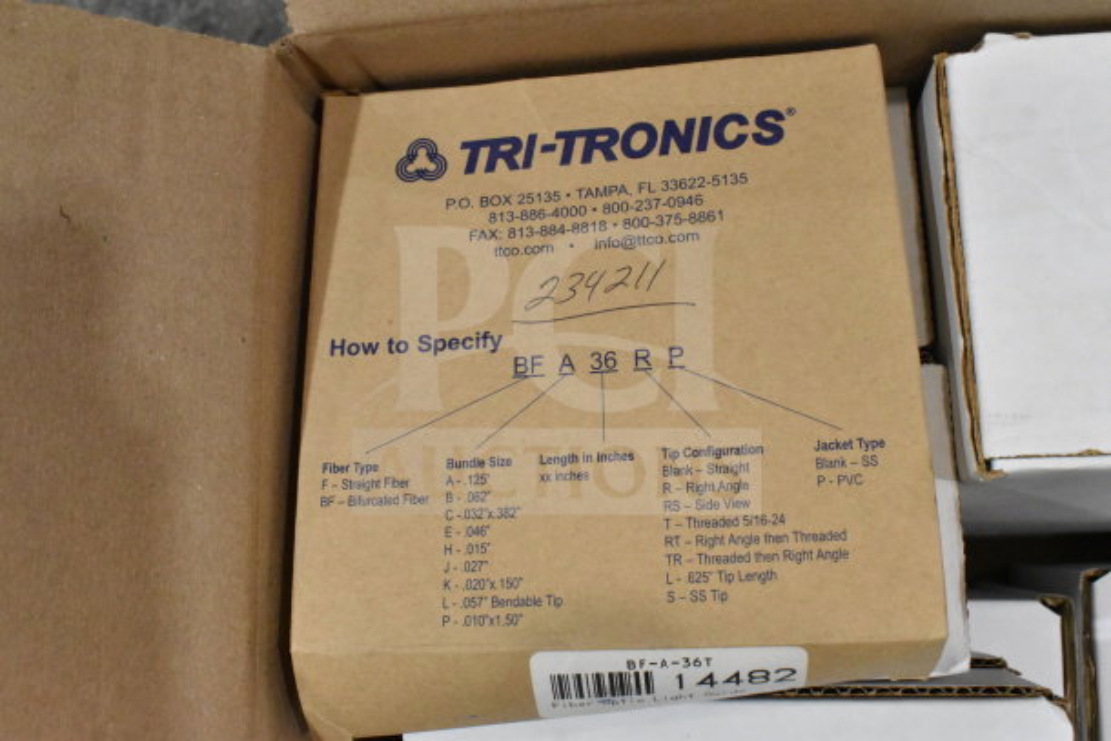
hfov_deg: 53.1
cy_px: 370
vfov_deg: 36.9
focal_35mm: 36
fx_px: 1111
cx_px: 556
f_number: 11
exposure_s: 1/500
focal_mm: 24
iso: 6400
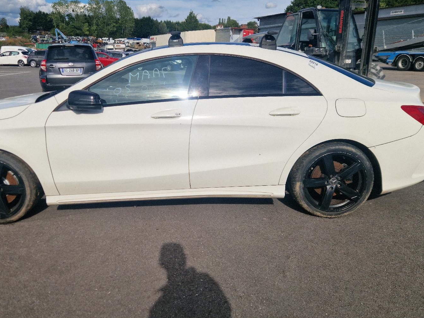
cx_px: 173
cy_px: 165
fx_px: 380
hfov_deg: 57.9
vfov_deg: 45.5
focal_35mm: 31
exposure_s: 1/3333
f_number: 1.8
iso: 50
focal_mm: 5.4
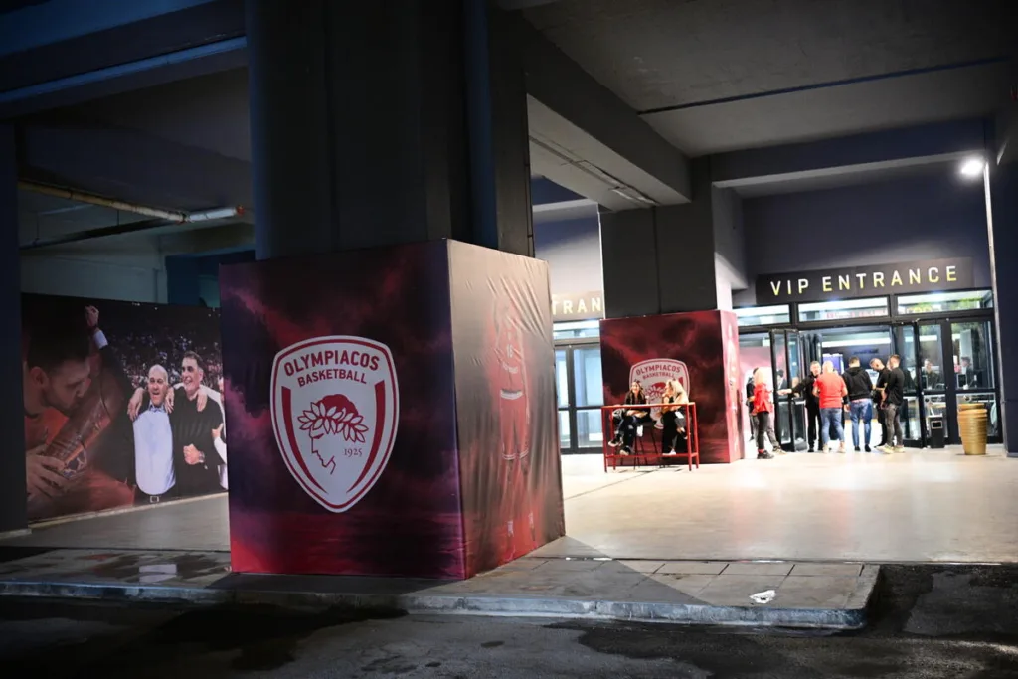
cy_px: 340
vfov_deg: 37.9
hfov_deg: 54.4
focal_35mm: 35
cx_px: 509
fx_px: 990
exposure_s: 1/30
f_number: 2
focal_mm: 35
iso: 2000
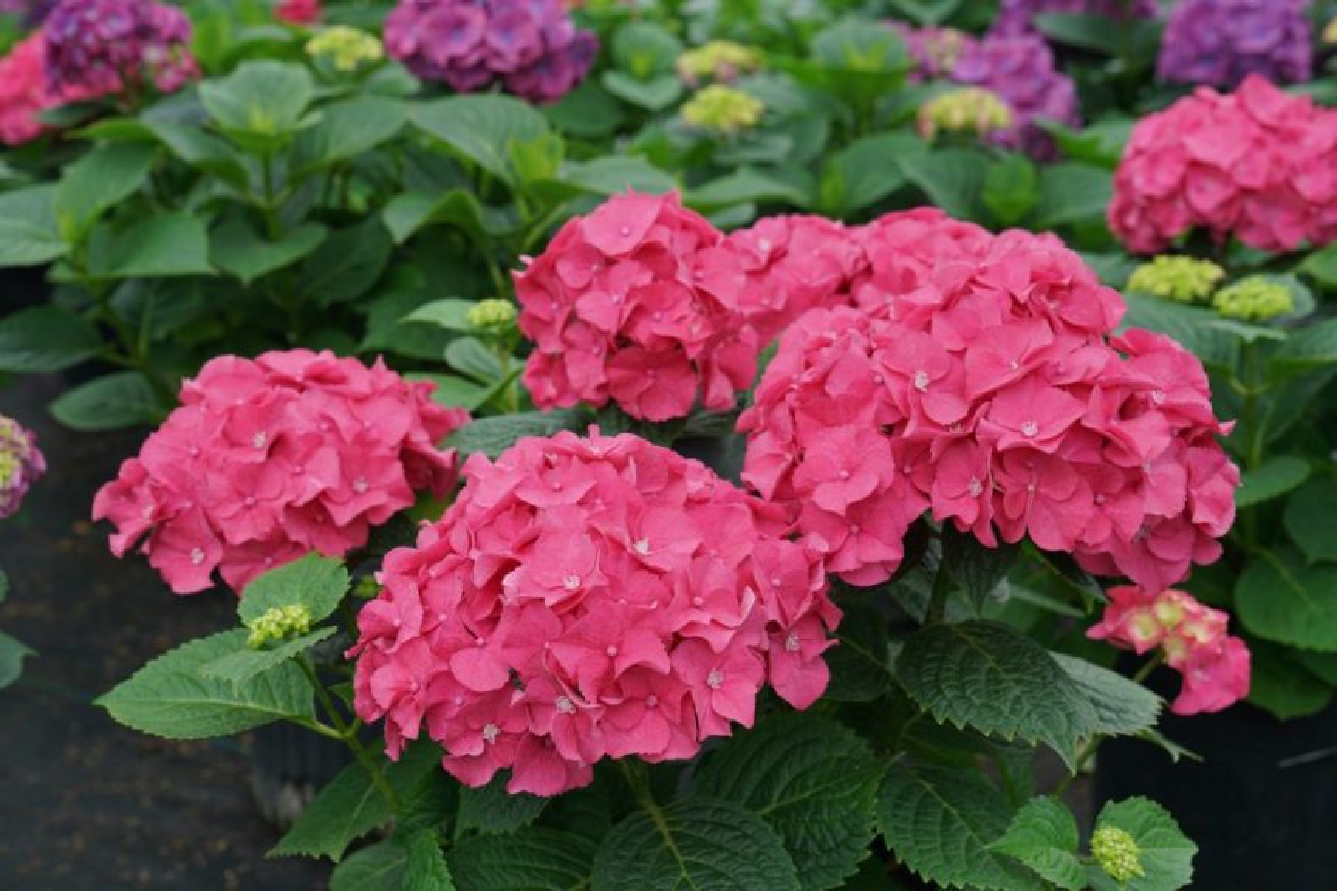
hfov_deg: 31.4
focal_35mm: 64
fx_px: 2377
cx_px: 668
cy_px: 446
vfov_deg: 21.2
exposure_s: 1/160
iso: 200
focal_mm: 64
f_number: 8
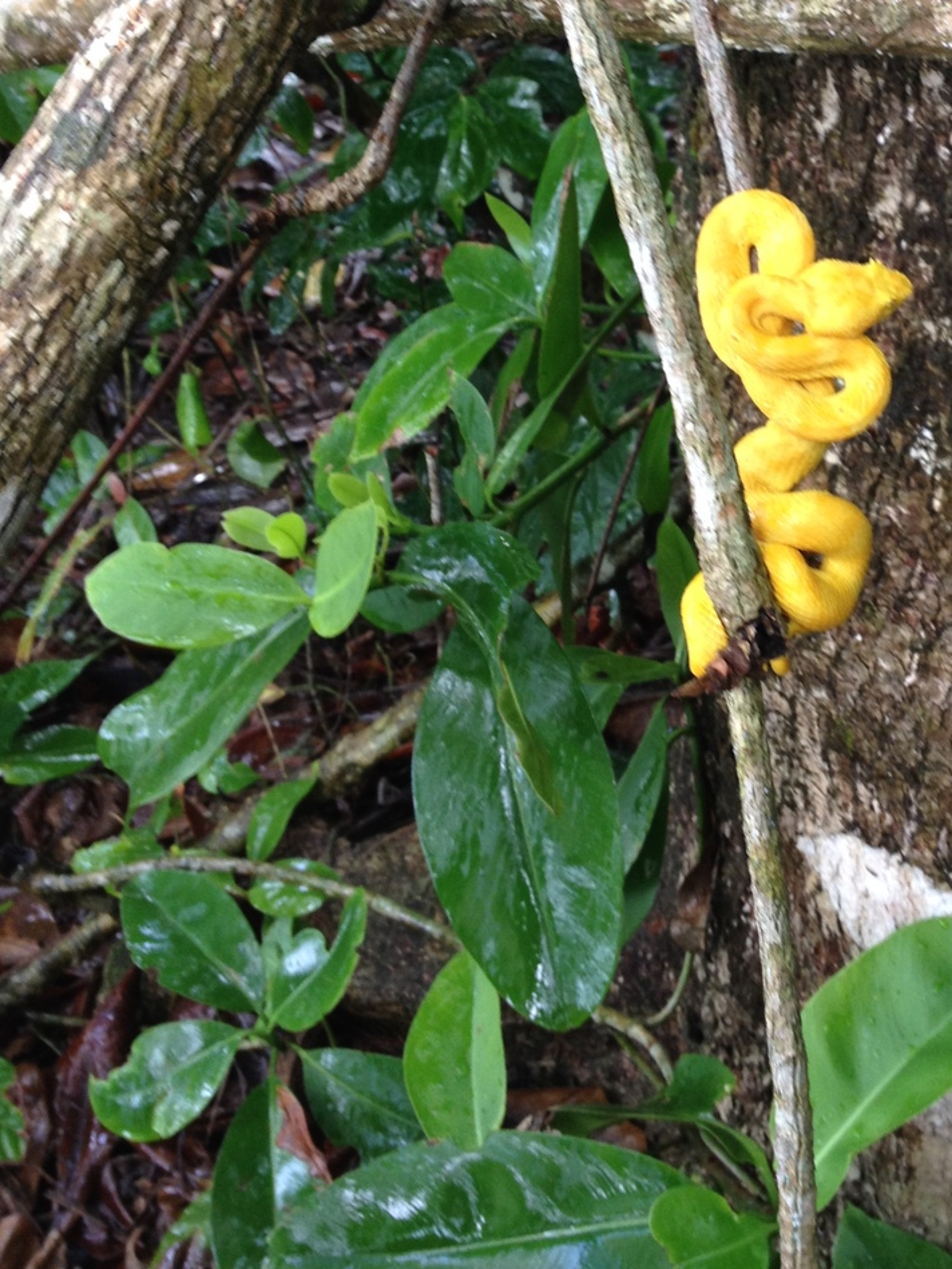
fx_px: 2163
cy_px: 336
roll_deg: +2.1
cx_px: 790
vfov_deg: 32.2
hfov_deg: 24.3
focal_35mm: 59
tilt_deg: -20.4
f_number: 2.4
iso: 50
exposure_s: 1/30
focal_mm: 4.28
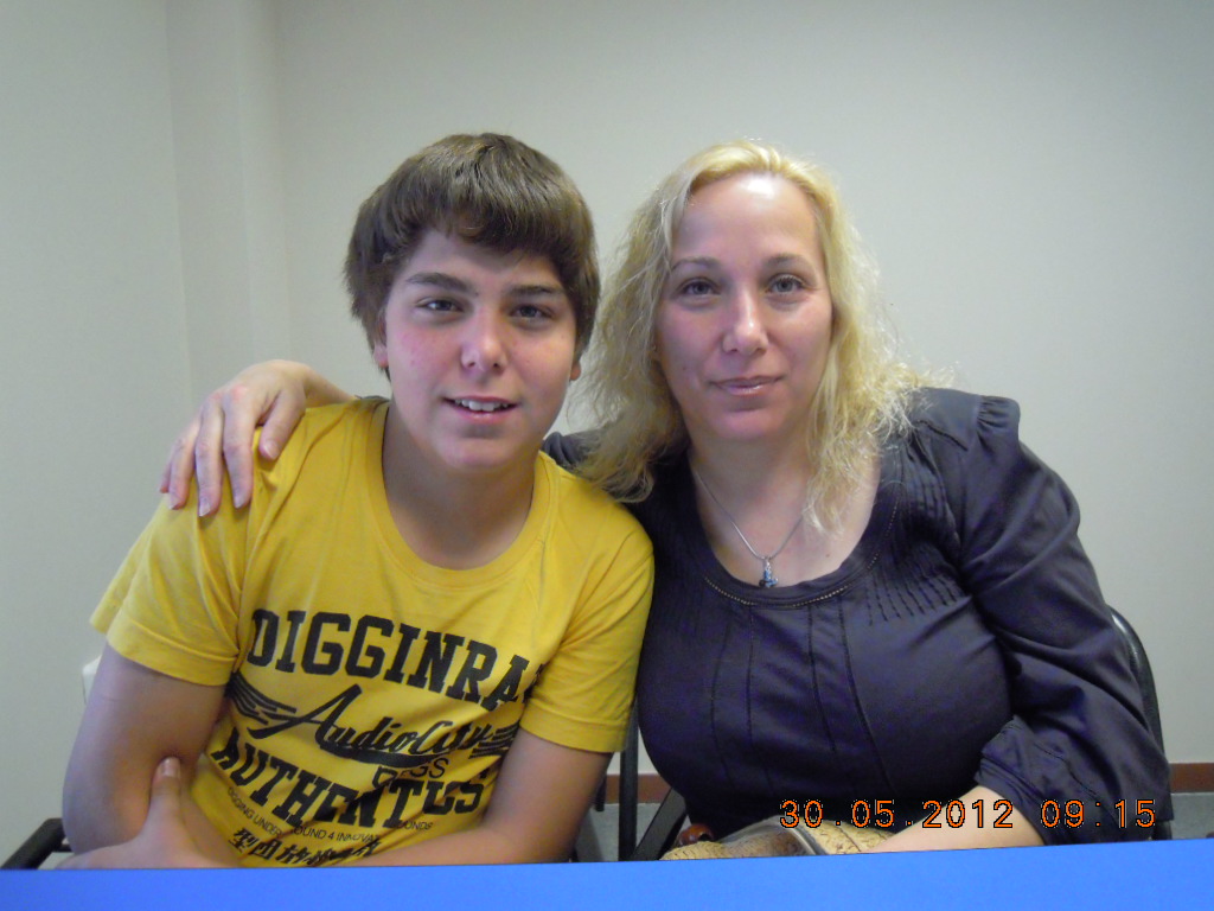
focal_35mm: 28
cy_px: 456
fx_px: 982
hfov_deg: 63.4
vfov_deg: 49.7
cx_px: 607
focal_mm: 5
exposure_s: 1/100
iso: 800
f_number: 2.7
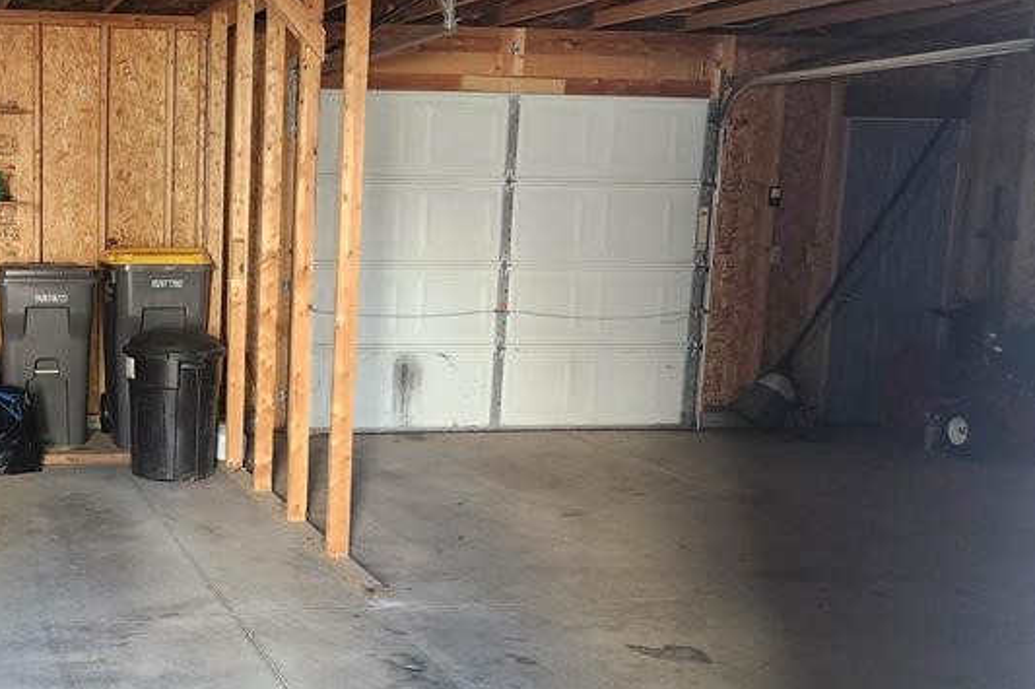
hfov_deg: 40.6
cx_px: 179
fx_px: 1322
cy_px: 427
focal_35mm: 46
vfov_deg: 29.1
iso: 400
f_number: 1.8
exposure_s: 1/120
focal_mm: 5.4
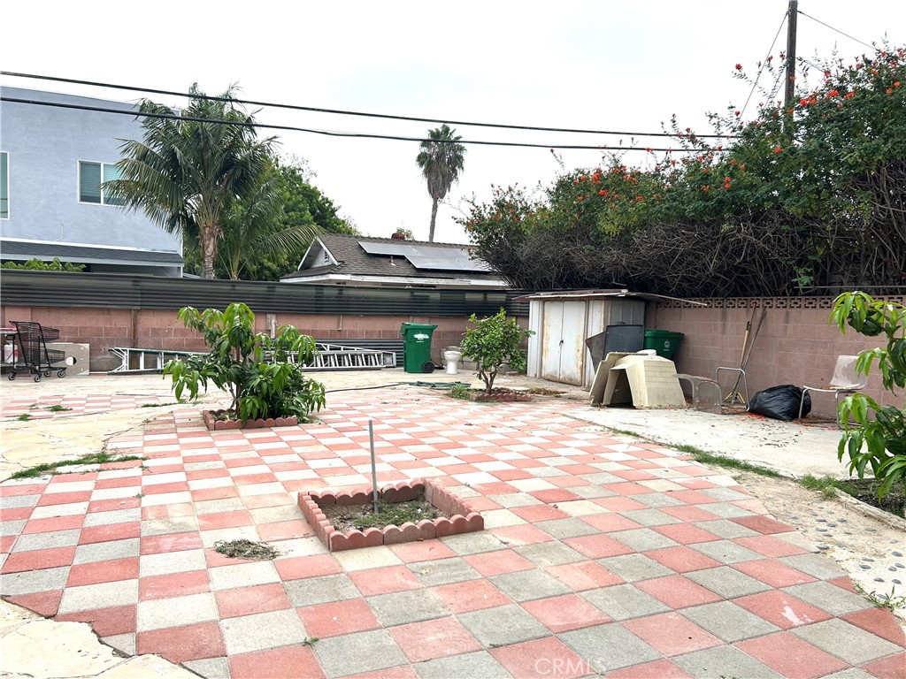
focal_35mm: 26
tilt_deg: -2.6
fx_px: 680
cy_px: 340
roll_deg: -1.9
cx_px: 453
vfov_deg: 53.1
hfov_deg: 67.3
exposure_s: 1/1869
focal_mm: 5.7
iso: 50
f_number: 1.5
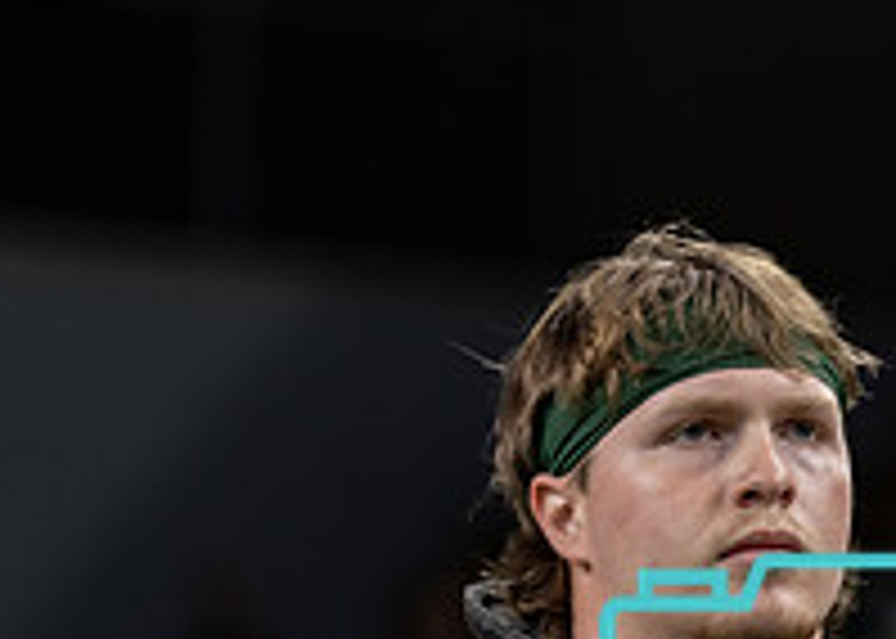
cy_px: 770
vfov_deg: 3.0
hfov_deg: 4.2
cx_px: 702
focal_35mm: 477
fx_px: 12134
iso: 1250
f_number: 2.8
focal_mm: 150
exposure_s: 1/320
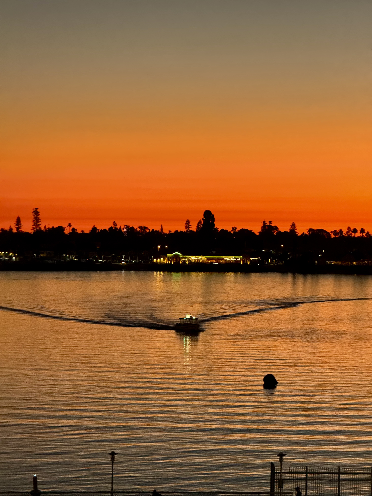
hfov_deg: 12.3
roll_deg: -0.7
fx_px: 1719
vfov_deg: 16.4
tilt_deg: -0.5
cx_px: 186
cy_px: 248
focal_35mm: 120
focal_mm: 15.66
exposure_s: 1/40
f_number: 2.8
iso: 1000
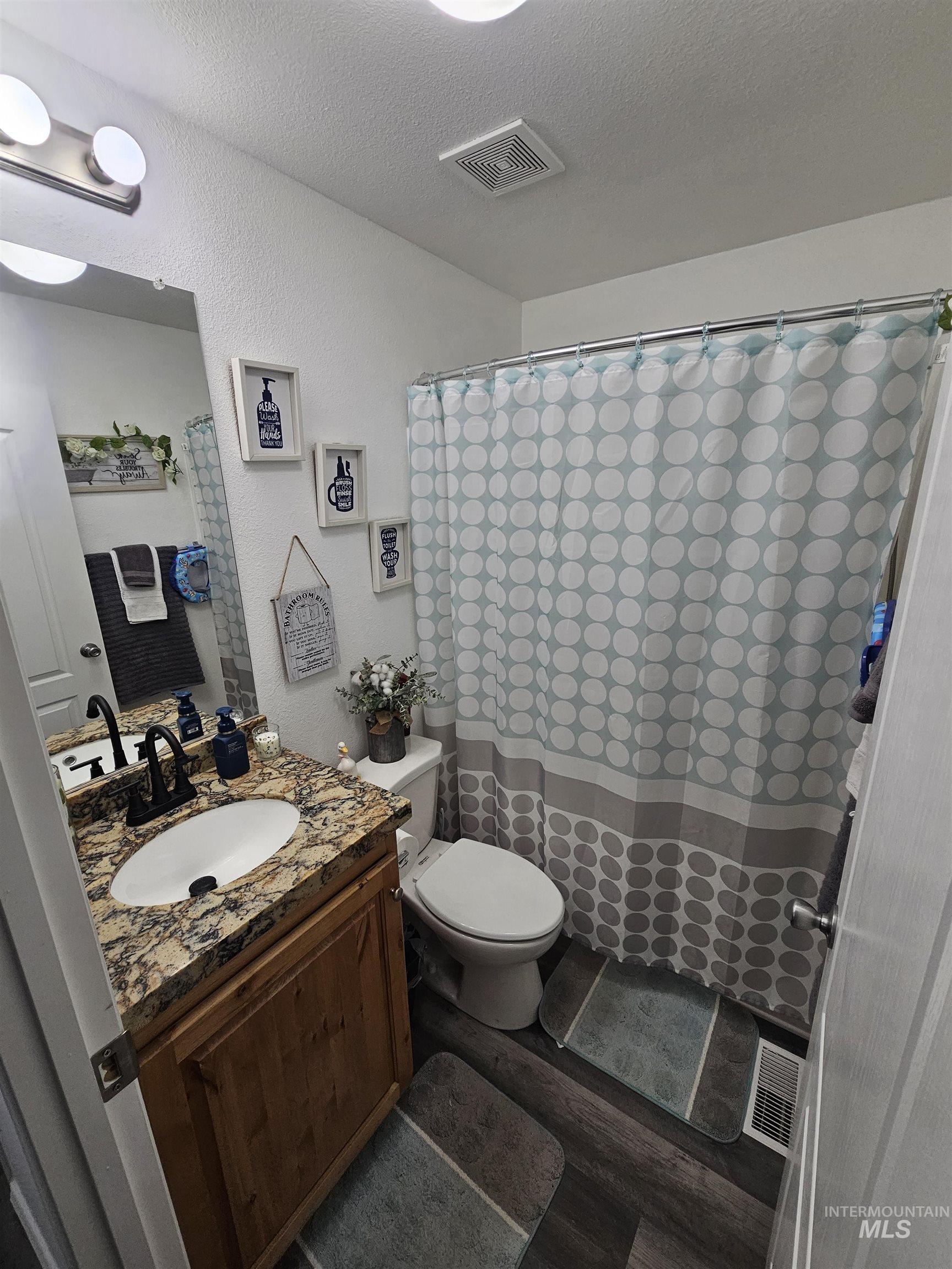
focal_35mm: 13
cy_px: 634
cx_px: 476
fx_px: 477
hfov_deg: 89.9
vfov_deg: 106.2
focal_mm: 2.2
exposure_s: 1/120
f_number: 2.2
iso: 80
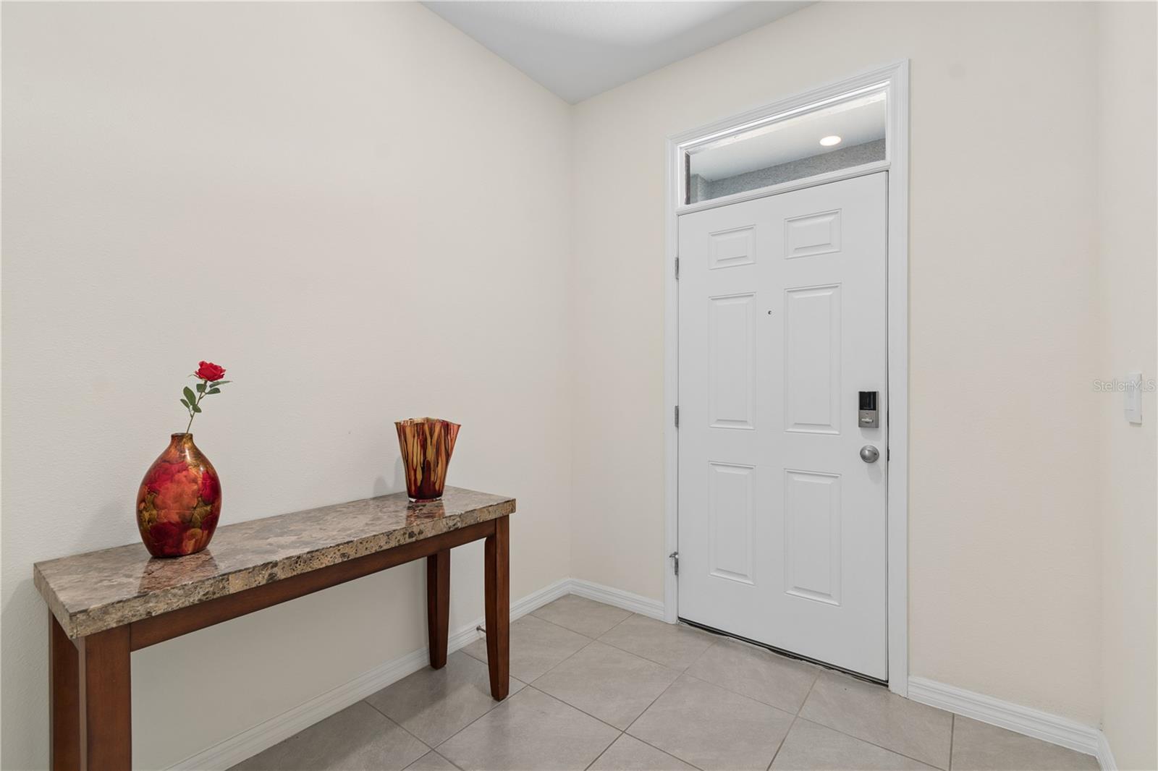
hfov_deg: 100.4
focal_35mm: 15
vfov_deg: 77.3
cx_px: 579
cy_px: 386
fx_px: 482
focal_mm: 10
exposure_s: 1/2.5
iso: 100
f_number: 7.1
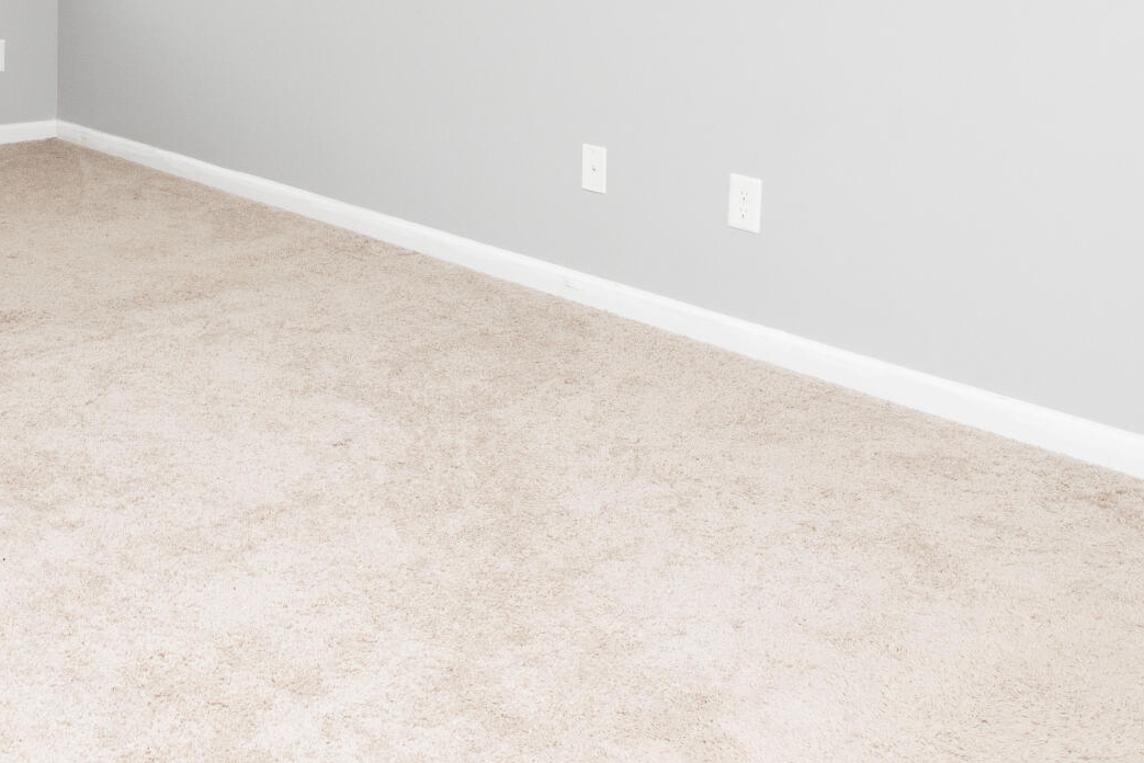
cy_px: -87
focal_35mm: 46
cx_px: 68
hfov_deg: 39.0
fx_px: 1462
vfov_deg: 26.8
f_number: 9
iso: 400
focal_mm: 16
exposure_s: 1/125
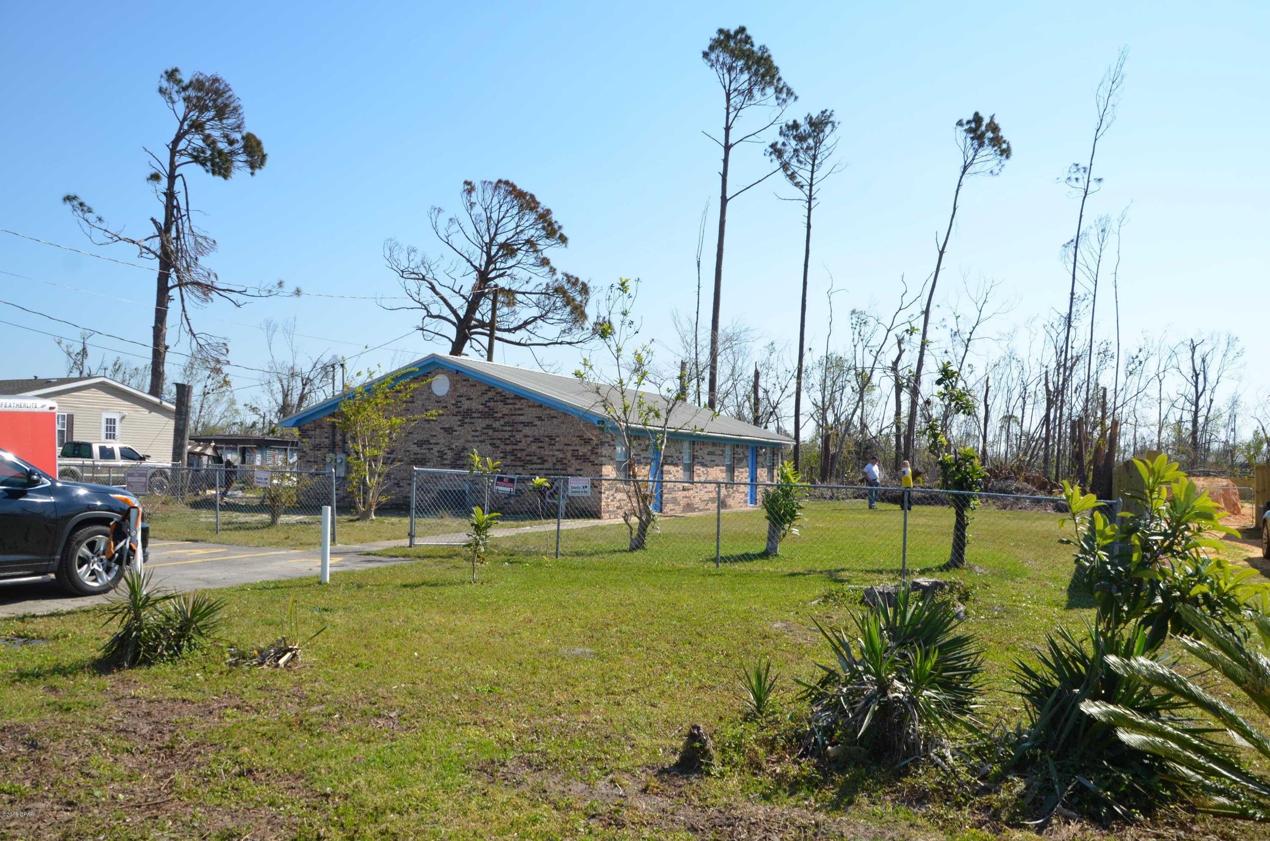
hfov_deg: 62.0
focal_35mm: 30
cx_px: 635
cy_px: 420
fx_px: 1056
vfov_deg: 43.4
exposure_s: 1/250
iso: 100
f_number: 8
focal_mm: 20
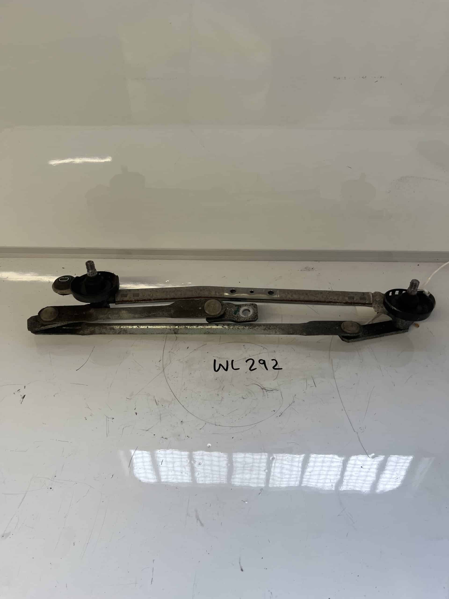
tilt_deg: -42.6
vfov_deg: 67.3
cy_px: 300
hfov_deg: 53.1
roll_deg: +0.4
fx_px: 450
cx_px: 224
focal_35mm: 26
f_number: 1.6
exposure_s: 1/121
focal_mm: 5.1
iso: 80
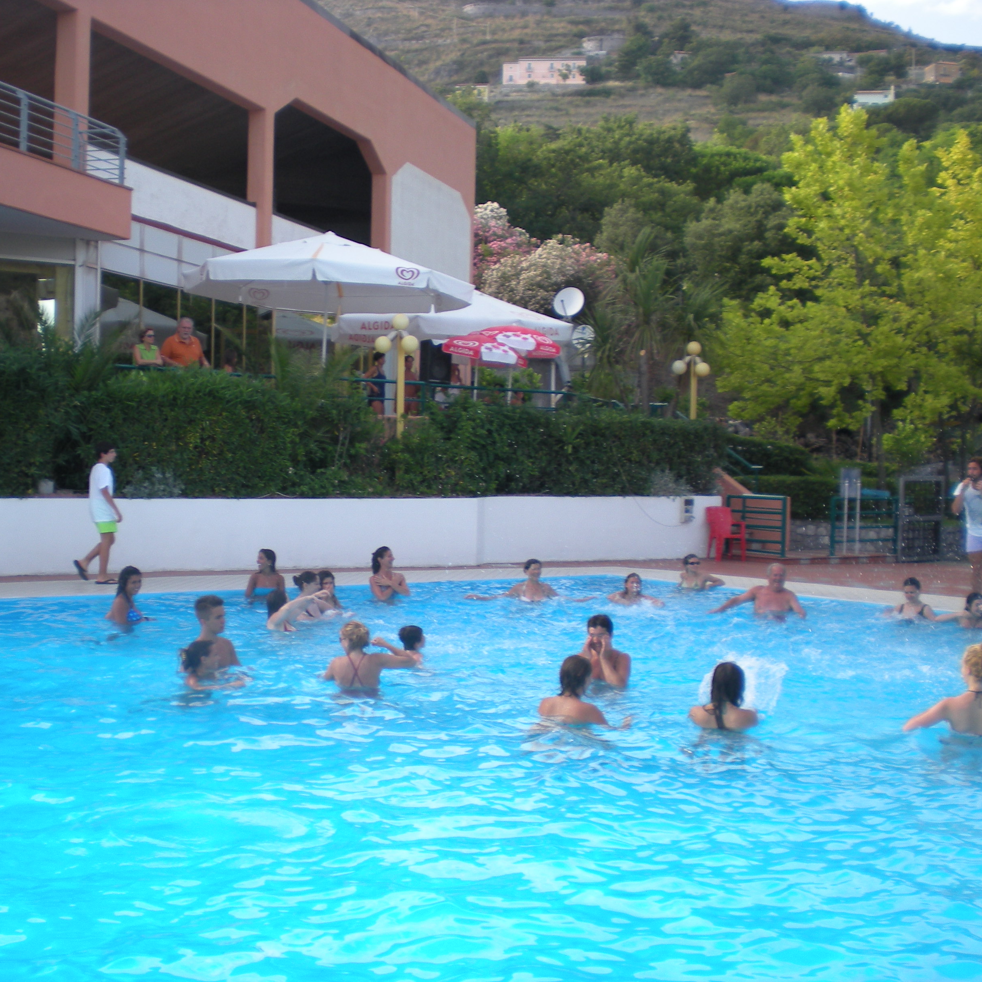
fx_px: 1444
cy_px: 491
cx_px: 389
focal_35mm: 45
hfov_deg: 37.4
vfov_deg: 37.6
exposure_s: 1/247
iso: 64
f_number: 3.1
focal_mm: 6.3
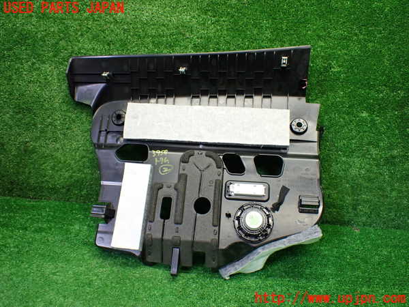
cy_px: 154
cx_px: 204
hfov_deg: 60.0
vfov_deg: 46.8
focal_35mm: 30
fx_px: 354
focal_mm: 5.4
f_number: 2.3
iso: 500
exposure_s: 1/125
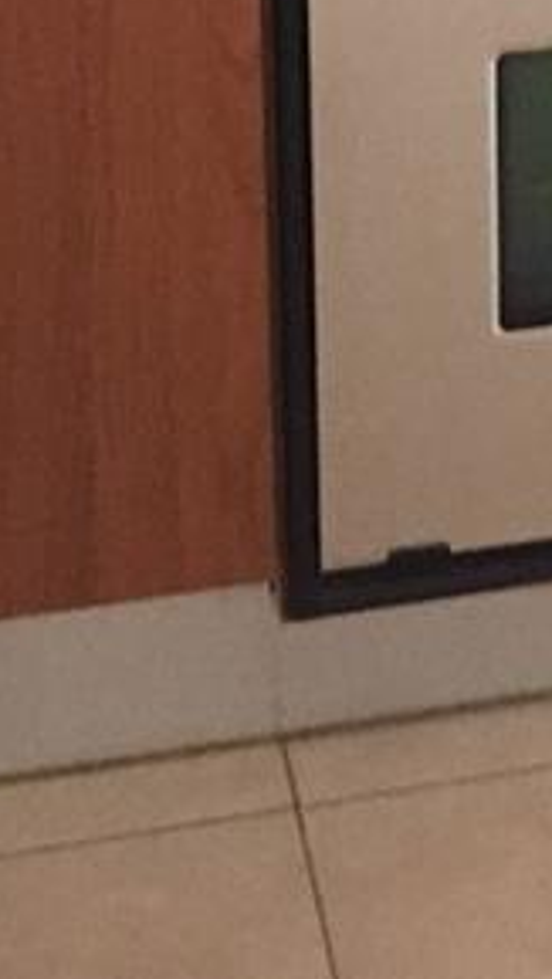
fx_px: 3402
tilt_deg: -11.8
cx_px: 782
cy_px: -678
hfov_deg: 9.1
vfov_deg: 14.7
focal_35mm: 131
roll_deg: -1.2
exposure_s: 1/30
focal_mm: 4.15
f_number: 2.2
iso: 200
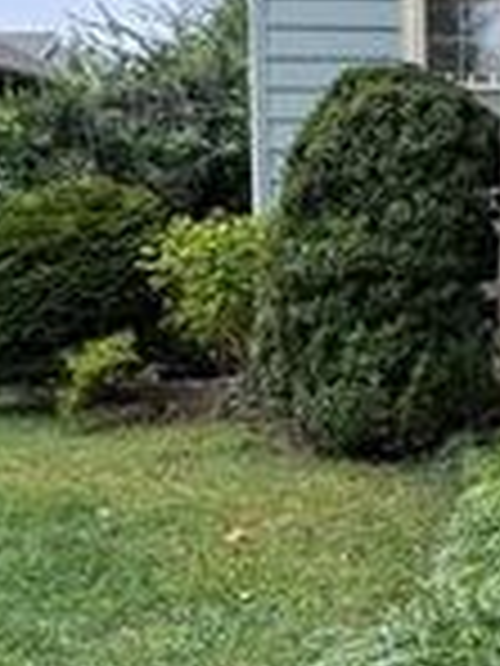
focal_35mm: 63
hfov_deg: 19.3
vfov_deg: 30.6
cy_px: 398
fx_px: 1213
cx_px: 815
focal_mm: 2.22
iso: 40
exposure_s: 1/101
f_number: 2.2
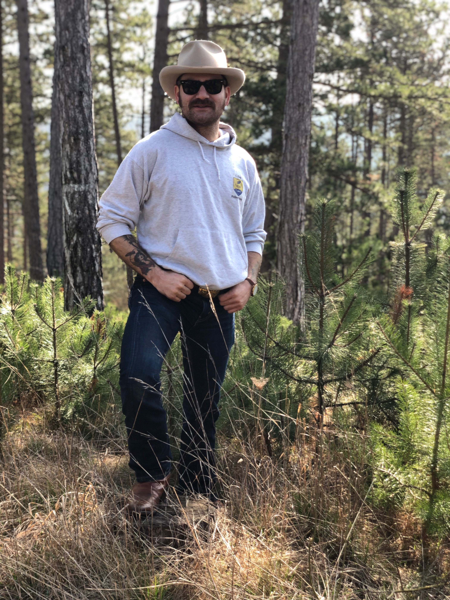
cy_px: 300
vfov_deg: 36.8
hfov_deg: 28.0
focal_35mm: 52
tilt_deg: -9.9
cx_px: 225
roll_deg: +0.6
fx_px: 901
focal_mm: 6
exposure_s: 1/120
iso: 16
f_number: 2.4
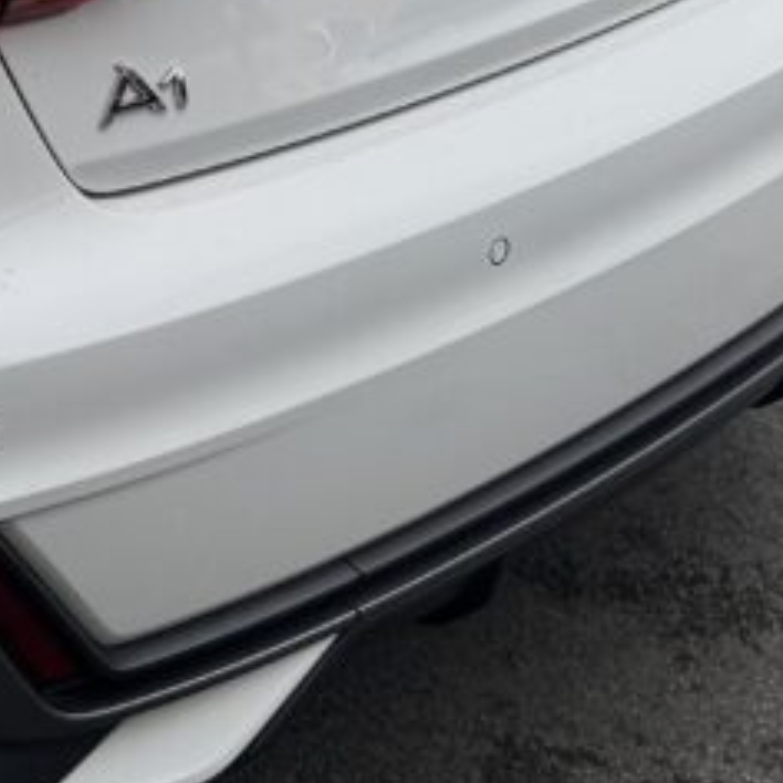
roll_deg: -1.2
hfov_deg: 18.0
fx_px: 2354
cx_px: -129
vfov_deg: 18.1
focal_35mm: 92
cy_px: -103
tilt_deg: -17.5
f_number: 1.78
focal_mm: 6.76
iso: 80
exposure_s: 1/1980
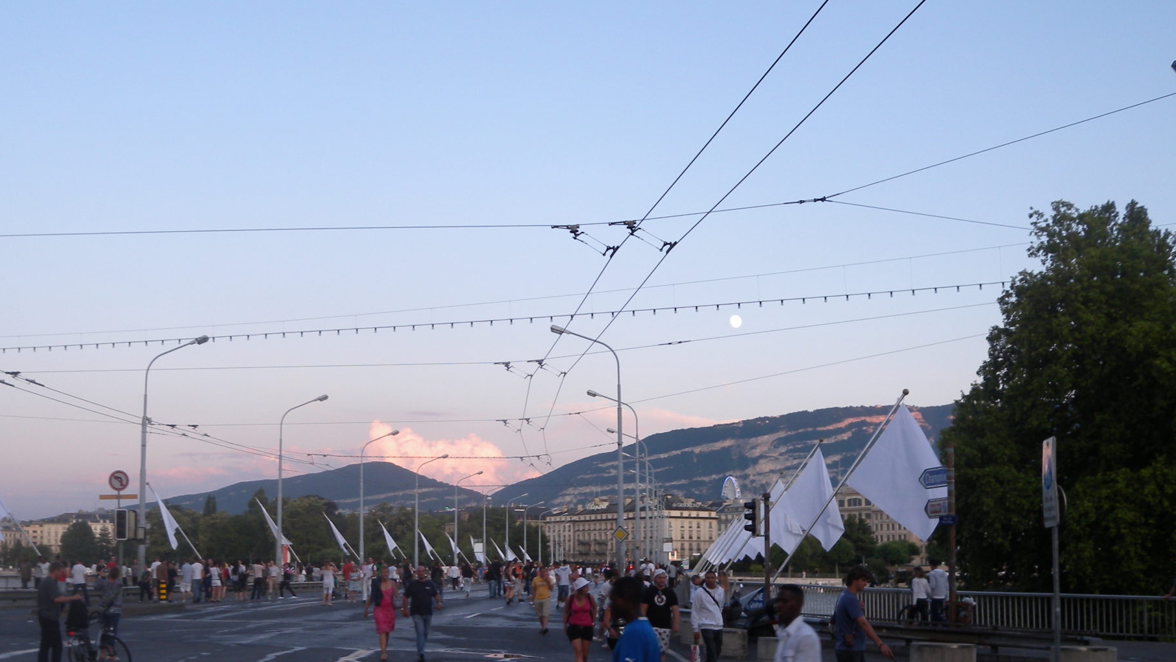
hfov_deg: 47.0
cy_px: 466
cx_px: 459
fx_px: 1341
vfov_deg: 27.5
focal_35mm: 43
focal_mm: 6
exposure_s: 1/89.2
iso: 64
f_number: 2.9
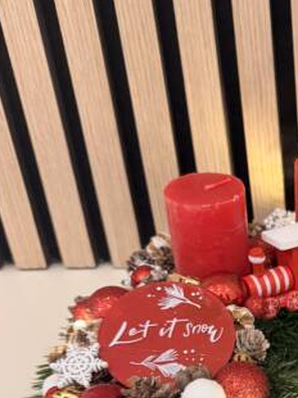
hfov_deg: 21.6
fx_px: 713
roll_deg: -0.7
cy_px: 358
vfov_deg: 29.9
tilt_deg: -35.8
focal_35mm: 62
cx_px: 371
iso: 400
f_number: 1.78
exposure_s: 1/50
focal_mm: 6.76
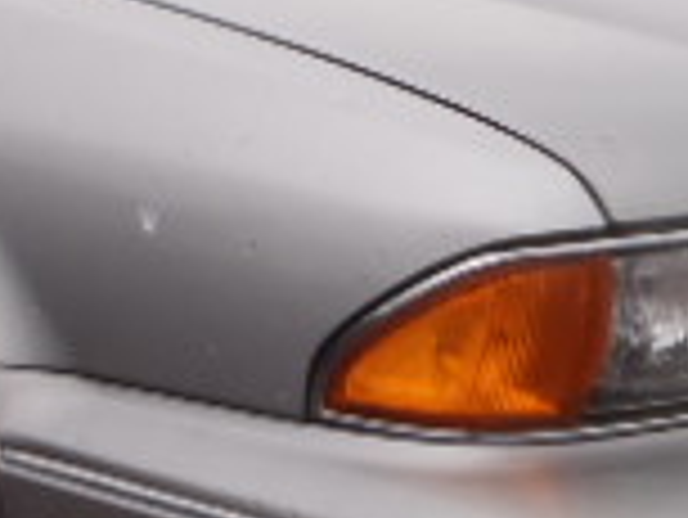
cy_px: 230
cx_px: 148
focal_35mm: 117
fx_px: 2327
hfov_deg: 16.7
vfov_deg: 12.7
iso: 80
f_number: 4.5
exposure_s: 1/200
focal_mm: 5
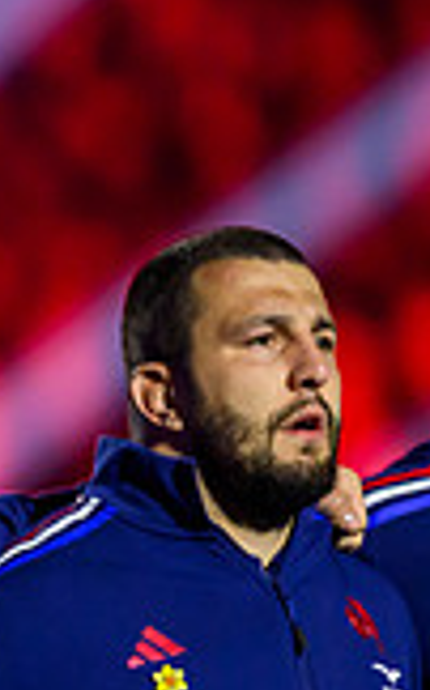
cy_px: 390
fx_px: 29321
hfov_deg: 0.8
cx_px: -822
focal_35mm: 1561
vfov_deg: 1.3
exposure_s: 1/640
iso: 4000
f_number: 2.8
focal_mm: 400
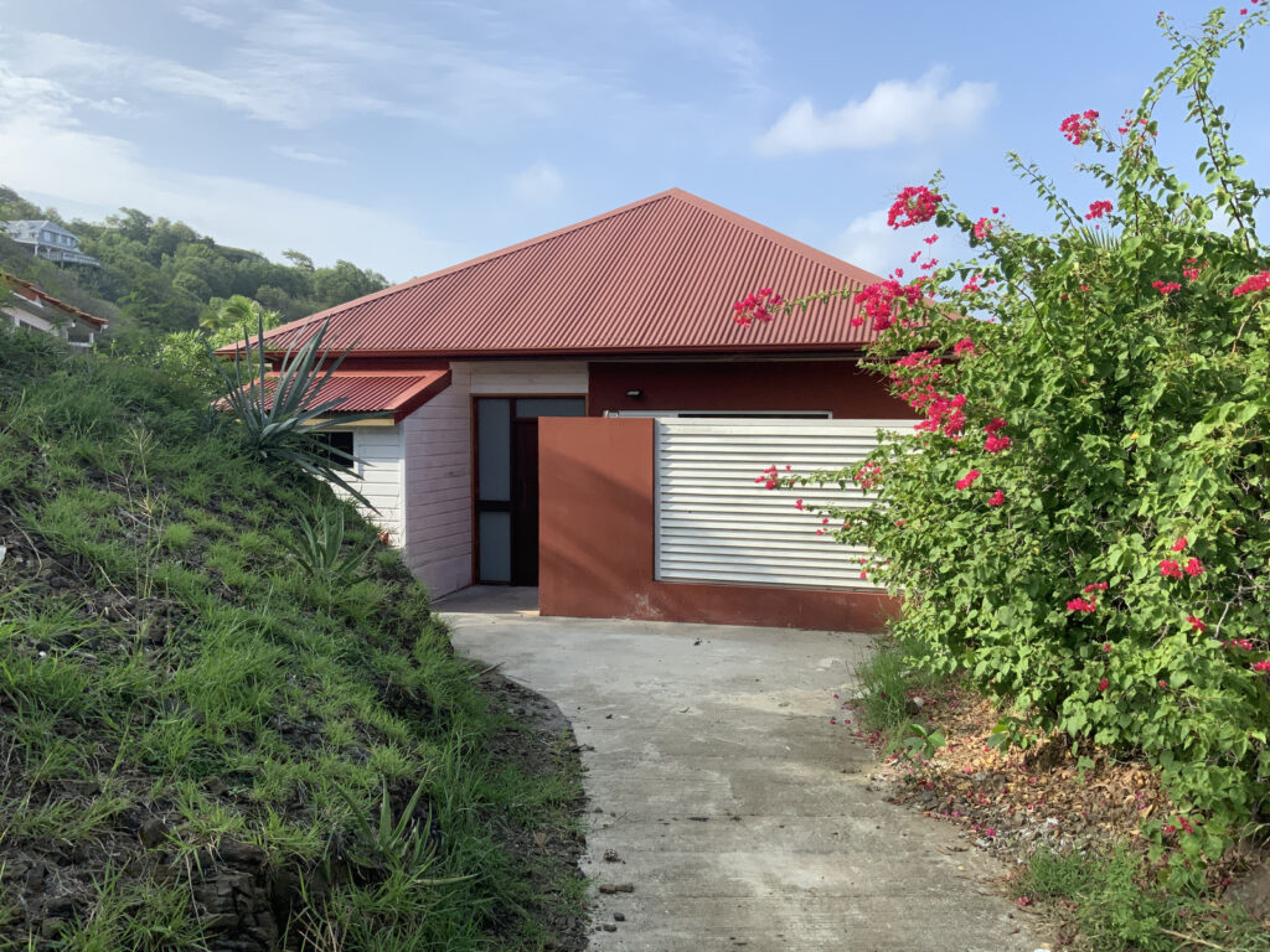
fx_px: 1064
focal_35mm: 29
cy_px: 476
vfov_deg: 48.2
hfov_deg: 61.7
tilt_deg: -2.2
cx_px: 635
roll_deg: +0.2
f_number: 1.8
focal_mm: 3
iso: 16
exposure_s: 1/1342
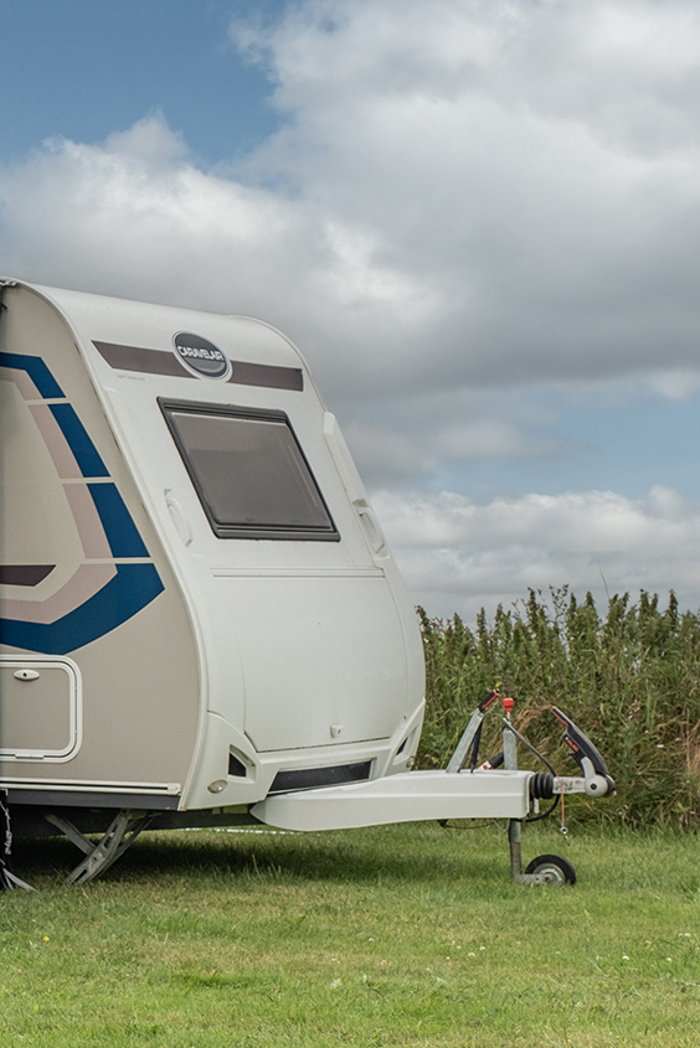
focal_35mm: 96
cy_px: 646
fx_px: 2797
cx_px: -292
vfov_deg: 21.2
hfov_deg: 13.6
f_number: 5.6
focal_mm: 28.3
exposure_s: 1/105
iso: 125
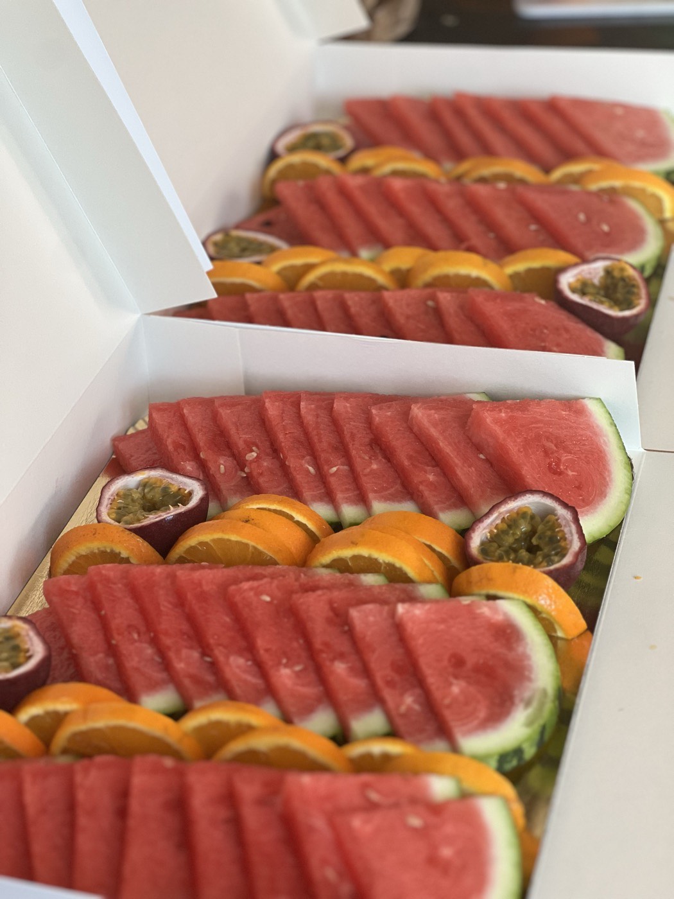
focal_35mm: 77
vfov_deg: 25.3
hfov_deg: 19.1
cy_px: 450
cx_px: 337
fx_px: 1999
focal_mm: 9
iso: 160
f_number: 2.8
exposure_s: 1/121
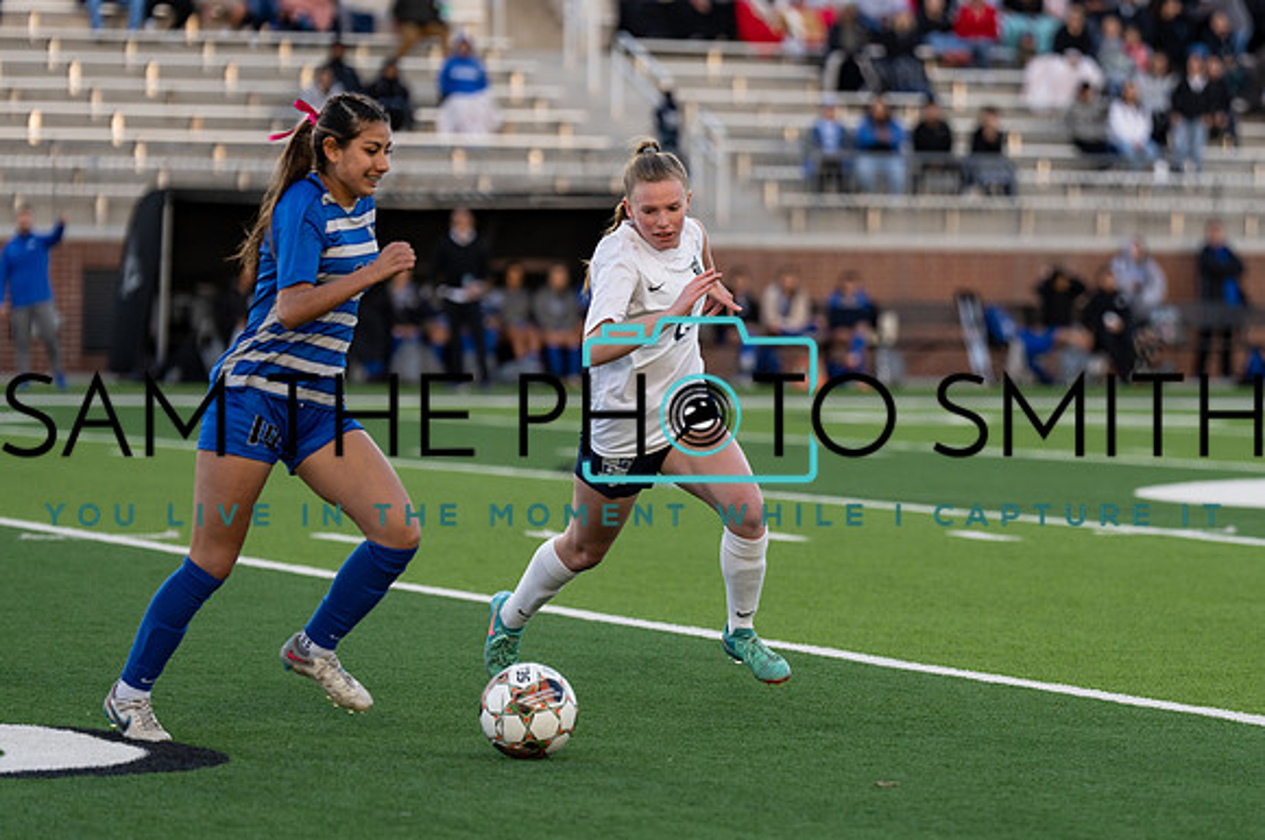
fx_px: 6880
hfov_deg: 10.5
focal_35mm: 196
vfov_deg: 7.0
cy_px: 437
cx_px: 788
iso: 320
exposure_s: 1/1250
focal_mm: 145
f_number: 2.8
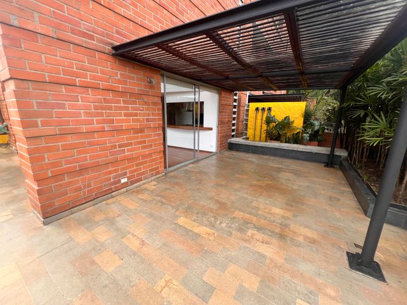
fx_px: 153
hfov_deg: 106.2
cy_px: 152
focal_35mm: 13
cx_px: 204
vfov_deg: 89.9
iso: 32
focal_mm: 1.57
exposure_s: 1/210
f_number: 1.8
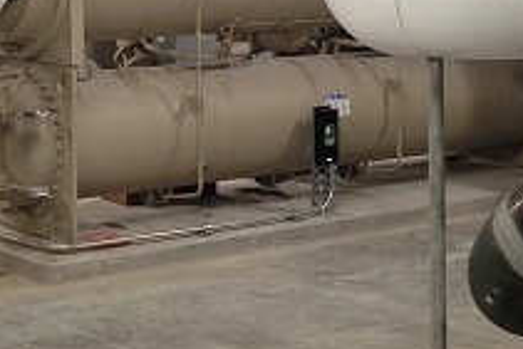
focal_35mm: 106
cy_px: -20
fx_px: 1541
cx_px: 212
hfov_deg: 19.2
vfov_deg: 12.7
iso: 125
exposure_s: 1/20
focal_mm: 4.12
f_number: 2.4
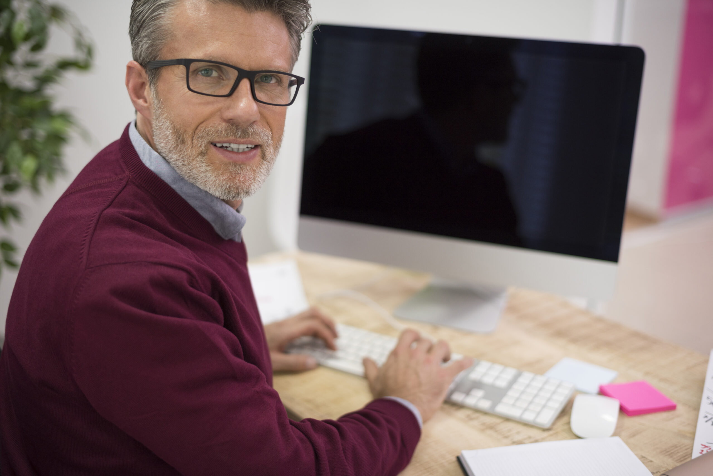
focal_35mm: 50
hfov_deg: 39.6
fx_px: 991
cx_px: 356
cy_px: 238
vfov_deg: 27.0
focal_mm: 50
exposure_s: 1/125
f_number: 2
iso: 160
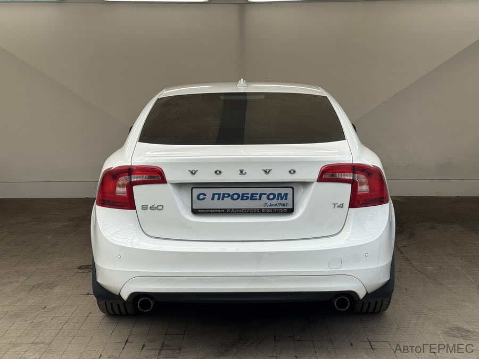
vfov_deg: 30.3
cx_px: 240
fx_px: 664
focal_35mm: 48
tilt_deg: -10.3
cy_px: 180
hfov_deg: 39.7
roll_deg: -0.7
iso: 64
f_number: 1.78
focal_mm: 6.76
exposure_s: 1/1312
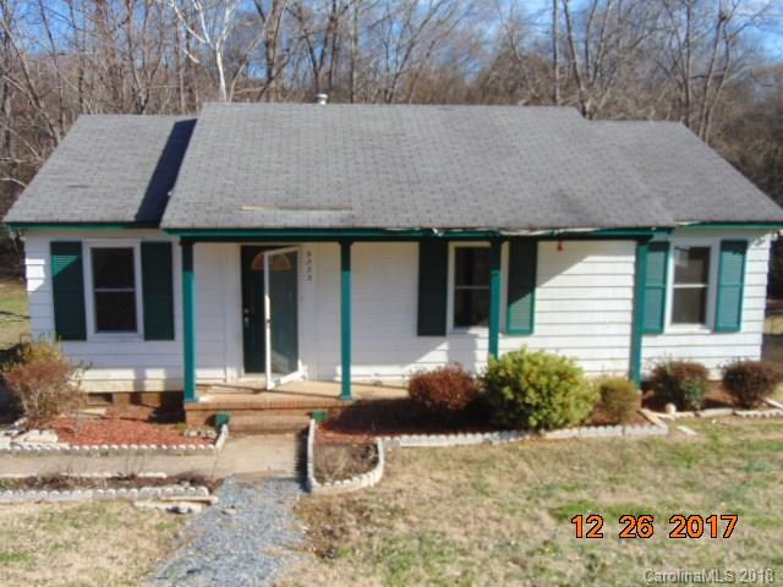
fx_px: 792
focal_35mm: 35
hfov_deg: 52.6
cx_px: 392
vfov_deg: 40.7
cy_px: 294
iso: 80
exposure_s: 1/800
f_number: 3.2
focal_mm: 6.3
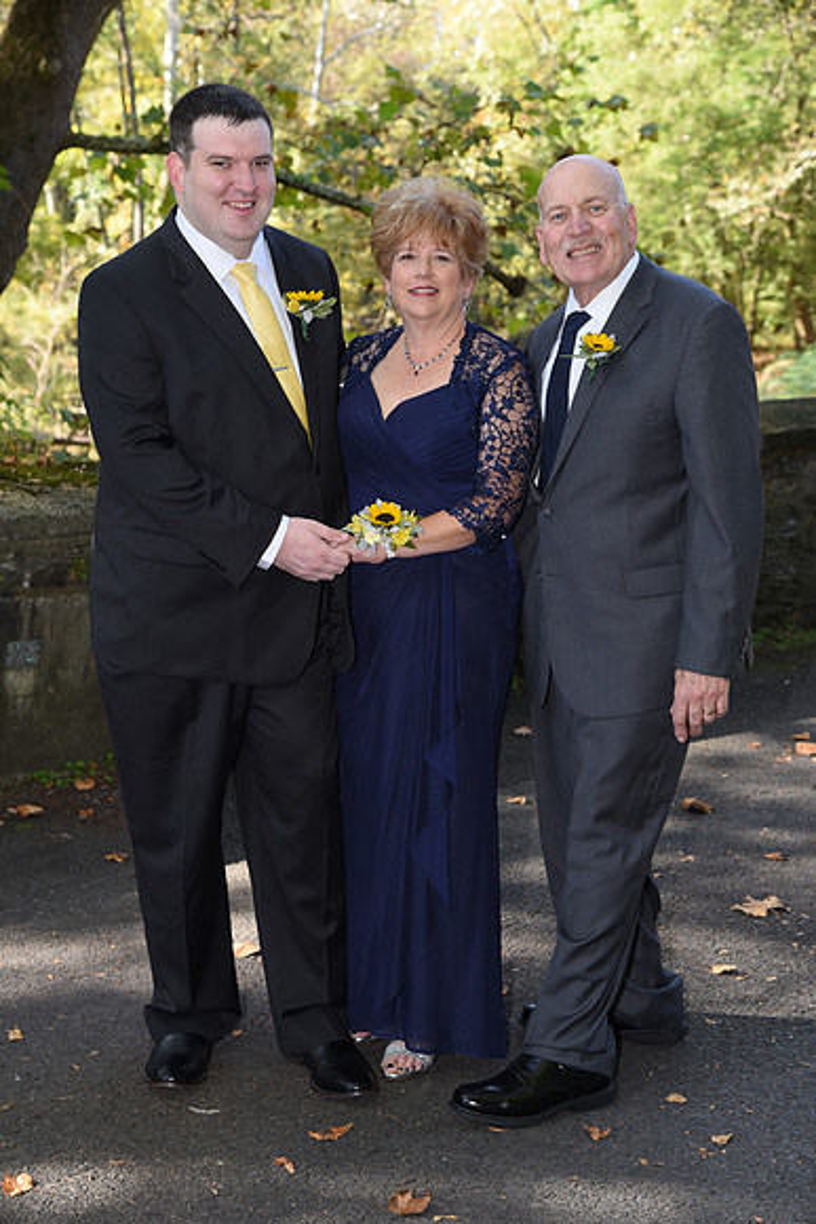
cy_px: 612
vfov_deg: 31.0
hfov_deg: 20.9
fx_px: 2209
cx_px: 408
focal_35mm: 65
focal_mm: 65
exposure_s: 1/200
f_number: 5.6
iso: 640
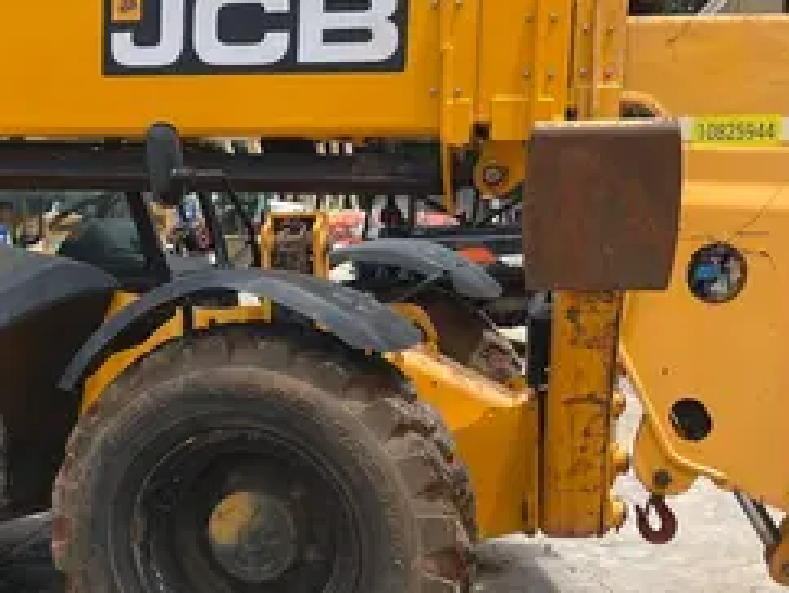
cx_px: 166
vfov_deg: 24.8
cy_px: 357
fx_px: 1346
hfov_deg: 31.9
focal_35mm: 59
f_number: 1.6
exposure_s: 1/2825
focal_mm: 5.1
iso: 50
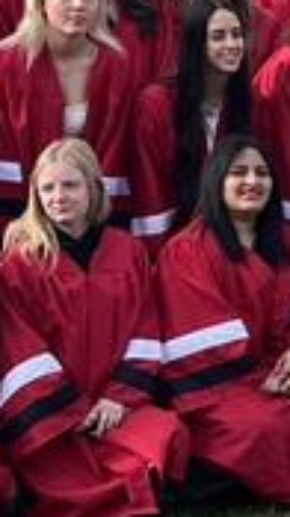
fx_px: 2222
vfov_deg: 13.2
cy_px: 97
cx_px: 642
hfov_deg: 7.1
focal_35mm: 162
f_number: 1.5
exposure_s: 1/2571
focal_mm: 5.7
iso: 50
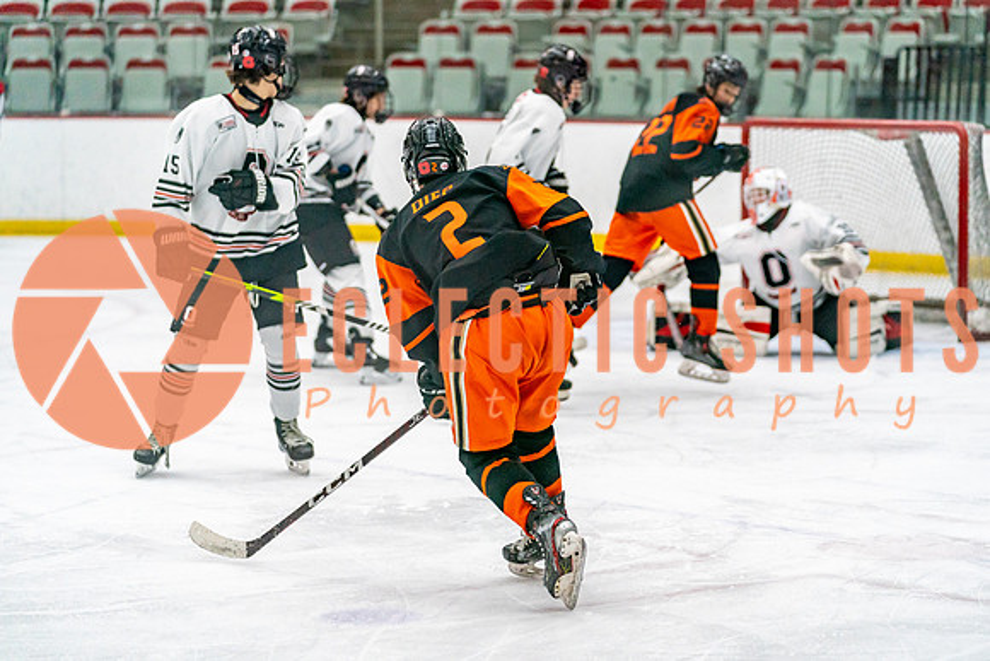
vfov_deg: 10.9
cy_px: 354
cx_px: 544
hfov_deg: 16.2
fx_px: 3468
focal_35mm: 126
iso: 3200
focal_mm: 114
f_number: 2.8
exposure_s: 1/1250
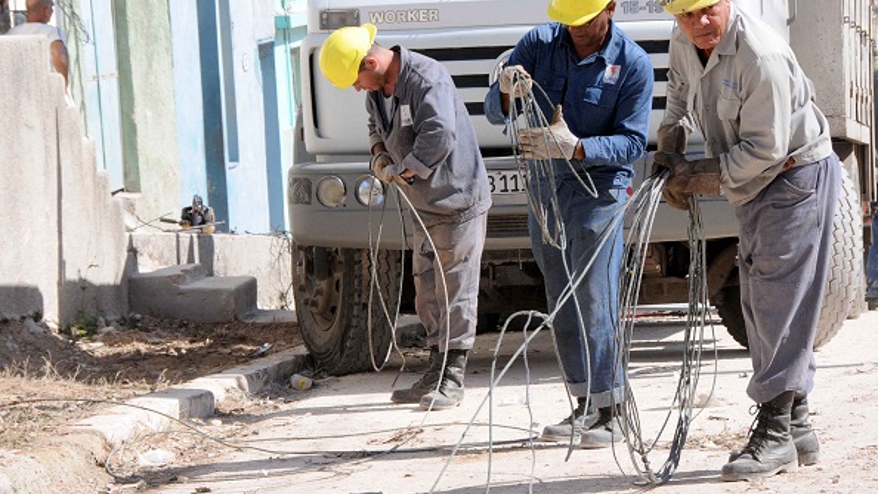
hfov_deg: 16.5
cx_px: 438
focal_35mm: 130
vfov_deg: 9.3
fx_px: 3026
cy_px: 219
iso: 400
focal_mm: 82
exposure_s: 1/400
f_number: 10
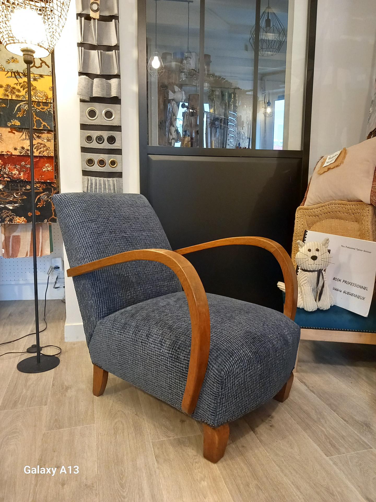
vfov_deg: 65.3
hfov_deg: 51.4
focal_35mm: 27
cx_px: 188
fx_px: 391
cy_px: 251
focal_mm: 4
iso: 400
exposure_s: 1/25
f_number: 1.8
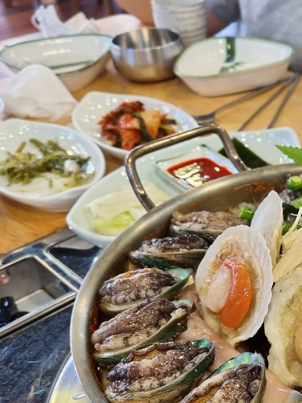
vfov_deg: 34.4
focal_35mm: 55
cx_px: 321
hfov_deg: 25.0
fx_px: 640
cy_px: 289
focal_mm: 5.4
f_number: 1.8
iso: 200
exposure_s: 1/60
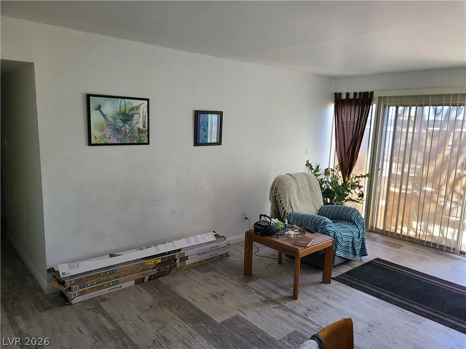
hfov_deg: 67.3
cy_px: 174
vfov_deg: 53.1
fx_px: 350
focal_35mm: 26
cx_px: 233
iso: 160
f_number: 1.8
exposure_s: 1/59
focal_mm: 5.4
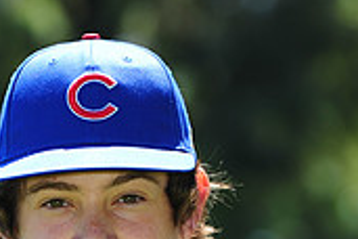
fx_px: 5578
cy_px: 346
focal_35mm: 561
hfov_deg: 3.7
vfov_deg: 2.4
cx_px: 82
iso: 200
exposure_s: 1/400
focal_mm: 165
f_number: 5.6
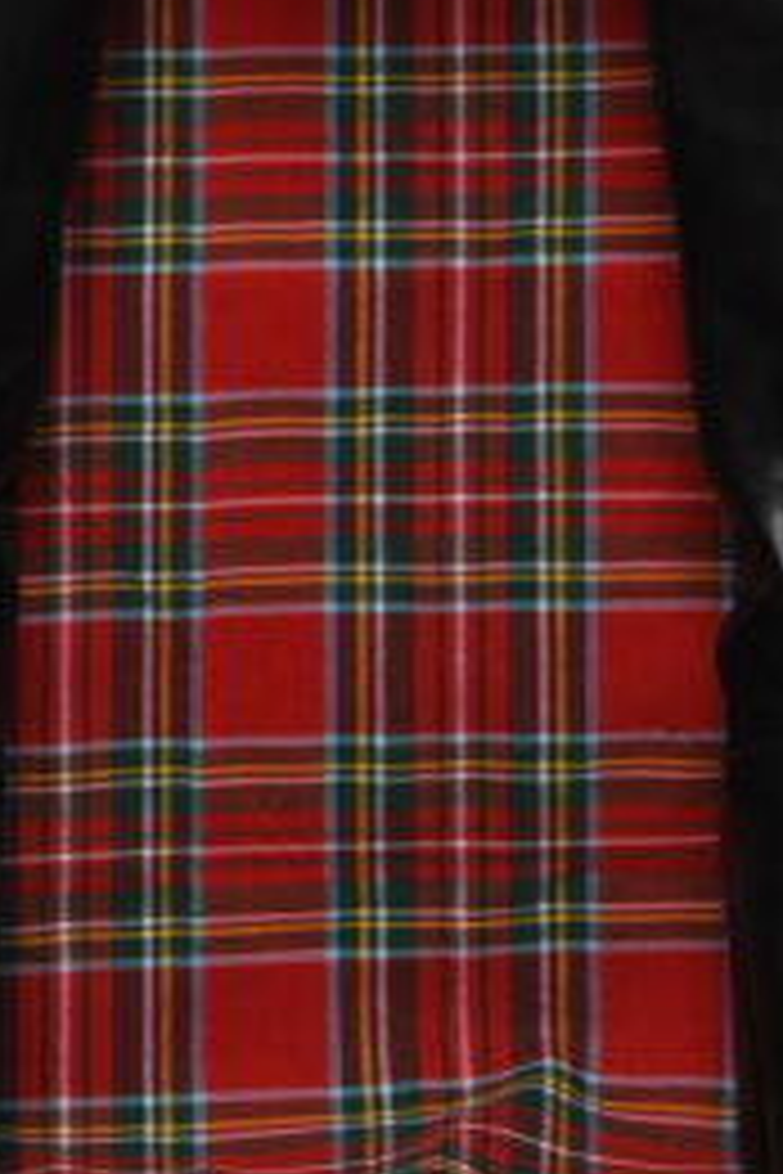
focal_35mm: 202
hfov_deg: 6.8
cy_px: -1187
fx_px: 6590
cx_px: 396
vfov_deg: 9.5
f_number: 10
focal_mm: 44
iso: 100
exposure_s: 1/200
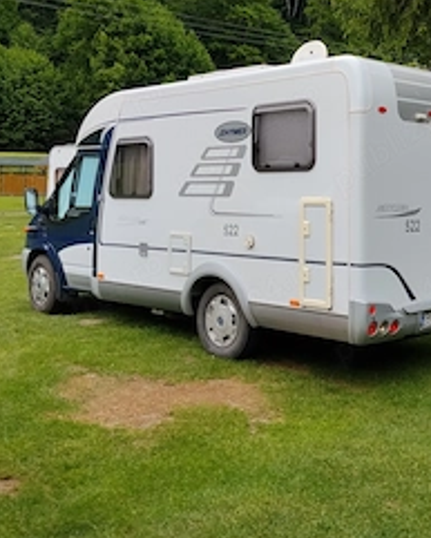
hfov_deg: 31.5
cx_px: 326
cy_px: 174
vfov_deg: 39.0
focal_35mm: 47
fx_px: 749
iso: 50
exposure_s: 1/598
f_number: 1.8
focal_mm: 4.22
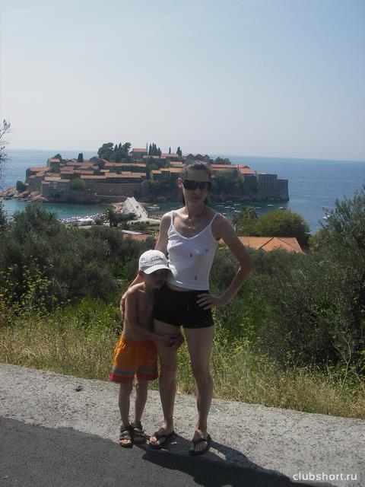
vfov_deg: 49.0
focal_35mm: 38
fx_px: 534
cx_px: 182
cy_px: 244
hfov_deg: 37.7
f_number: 6.6
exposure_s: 1/320
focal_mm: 6.3
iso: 50
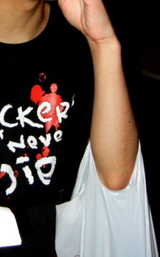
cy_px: 130
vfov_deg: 46.2
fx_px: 301
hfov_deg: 29.4
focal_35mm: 43
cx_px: 41
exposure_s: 1/30
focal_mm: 5.4
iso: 200
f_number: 3.5
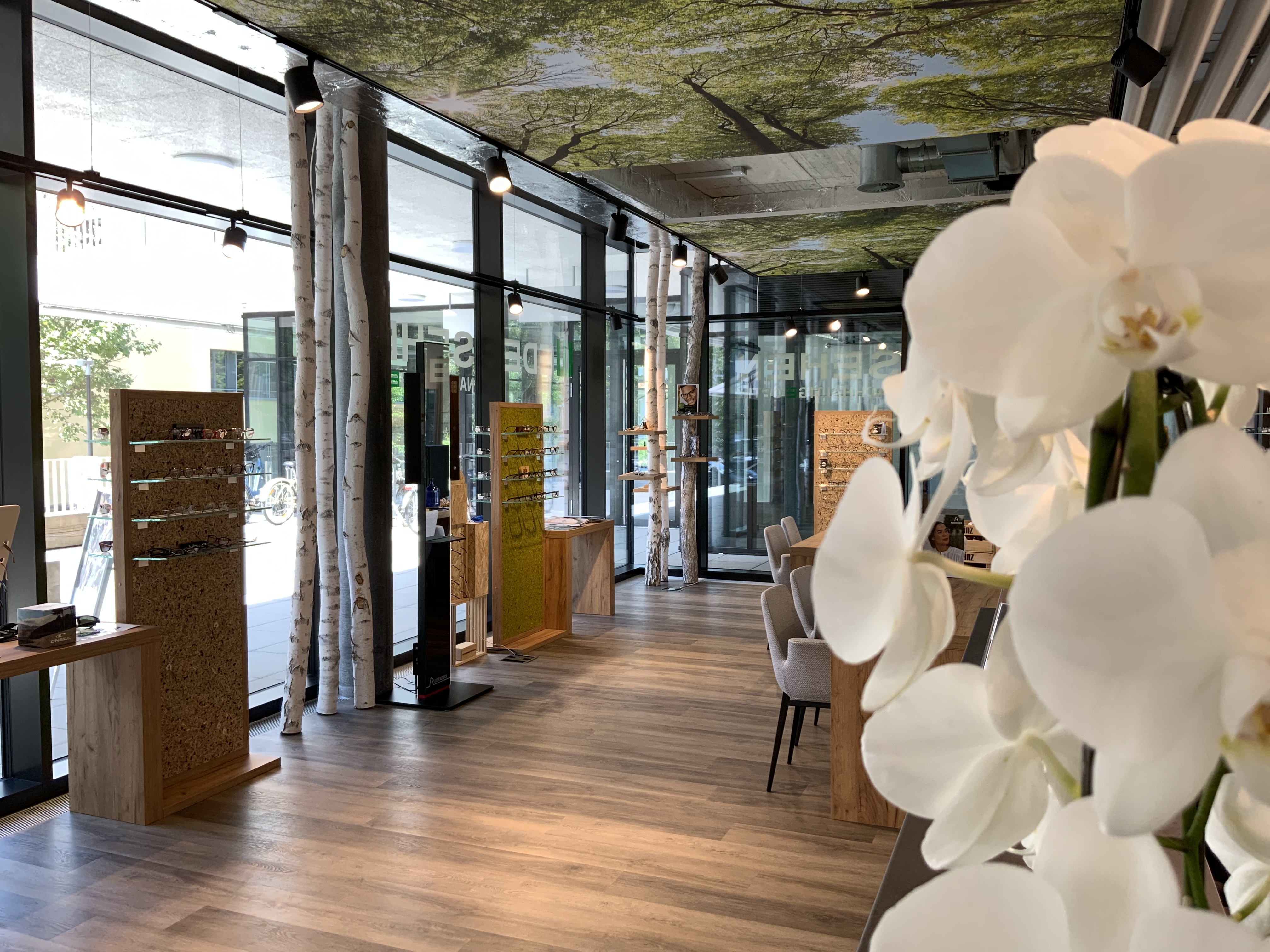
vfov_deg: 48.2
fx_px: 1064
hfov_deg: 61.7
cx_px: 635
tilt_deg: -3.5
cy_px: 476
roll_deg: -0.2
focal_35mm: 29
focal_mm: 3
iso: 20
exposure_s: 1/100
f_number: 1.8
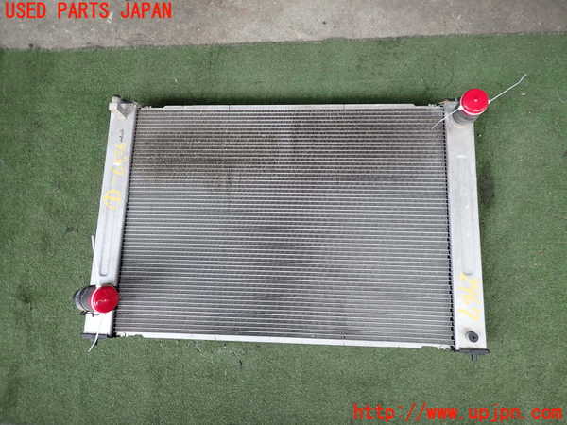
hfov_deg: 69.4
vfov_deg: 54.9
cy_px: 212
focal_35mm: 25
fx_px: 409
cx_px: 284
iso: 100
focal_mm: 4.5
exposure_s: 1/125
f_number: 2
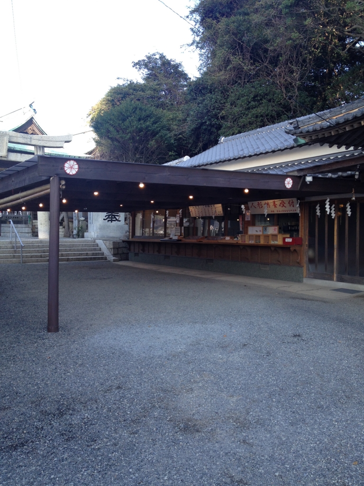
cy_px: 243
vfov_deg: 52.6
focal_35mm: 35
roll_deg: -0.5
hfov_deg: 40.7
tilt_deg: -2.2
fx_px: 491
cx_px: 182
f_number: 2.4
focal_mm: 4.28
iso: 50
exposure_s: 1/235
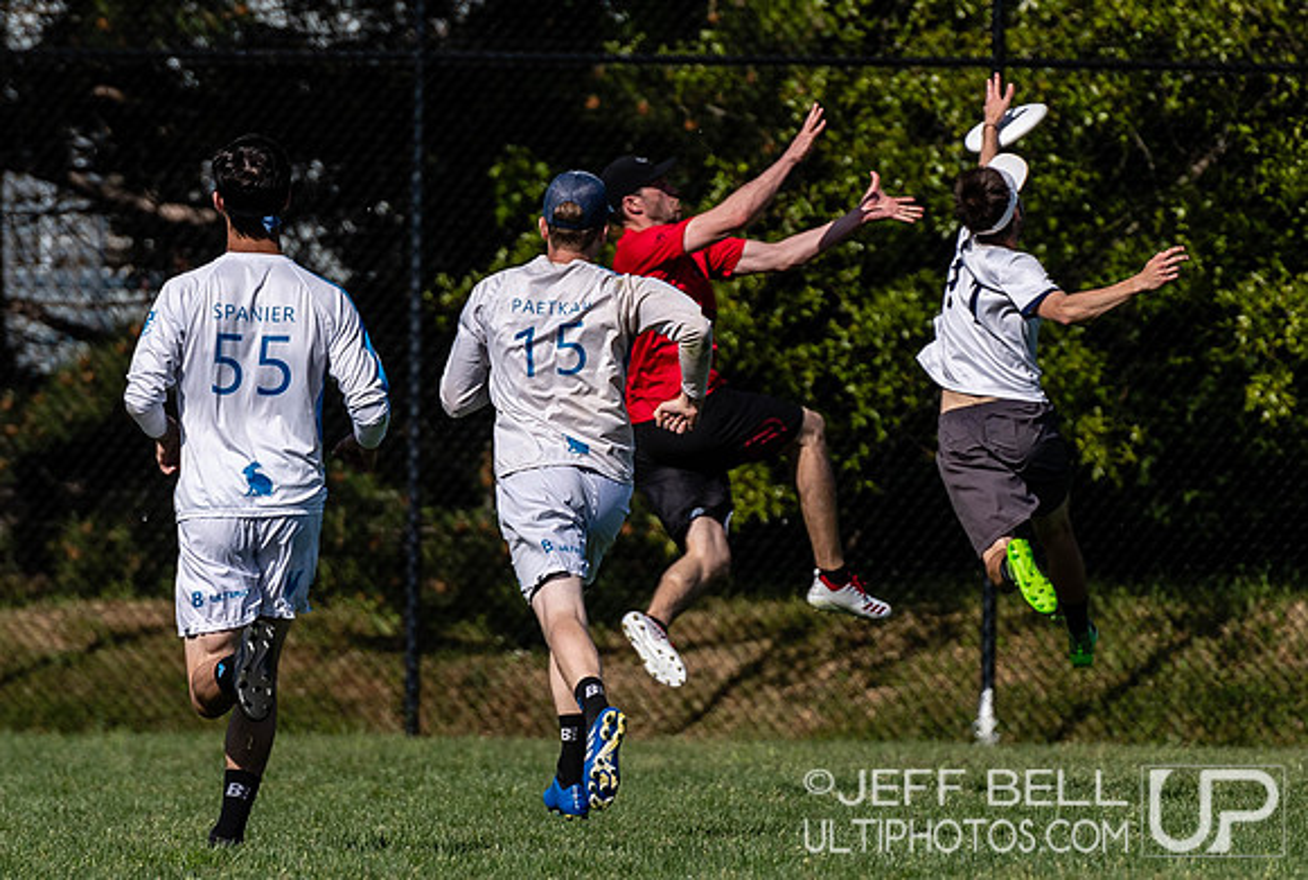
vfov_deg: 2.1
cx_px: 1045
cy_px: 474
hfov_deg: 3.2
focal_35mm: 646
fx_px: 23523
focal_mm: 200
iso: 100
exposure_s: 1/2000
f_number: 4
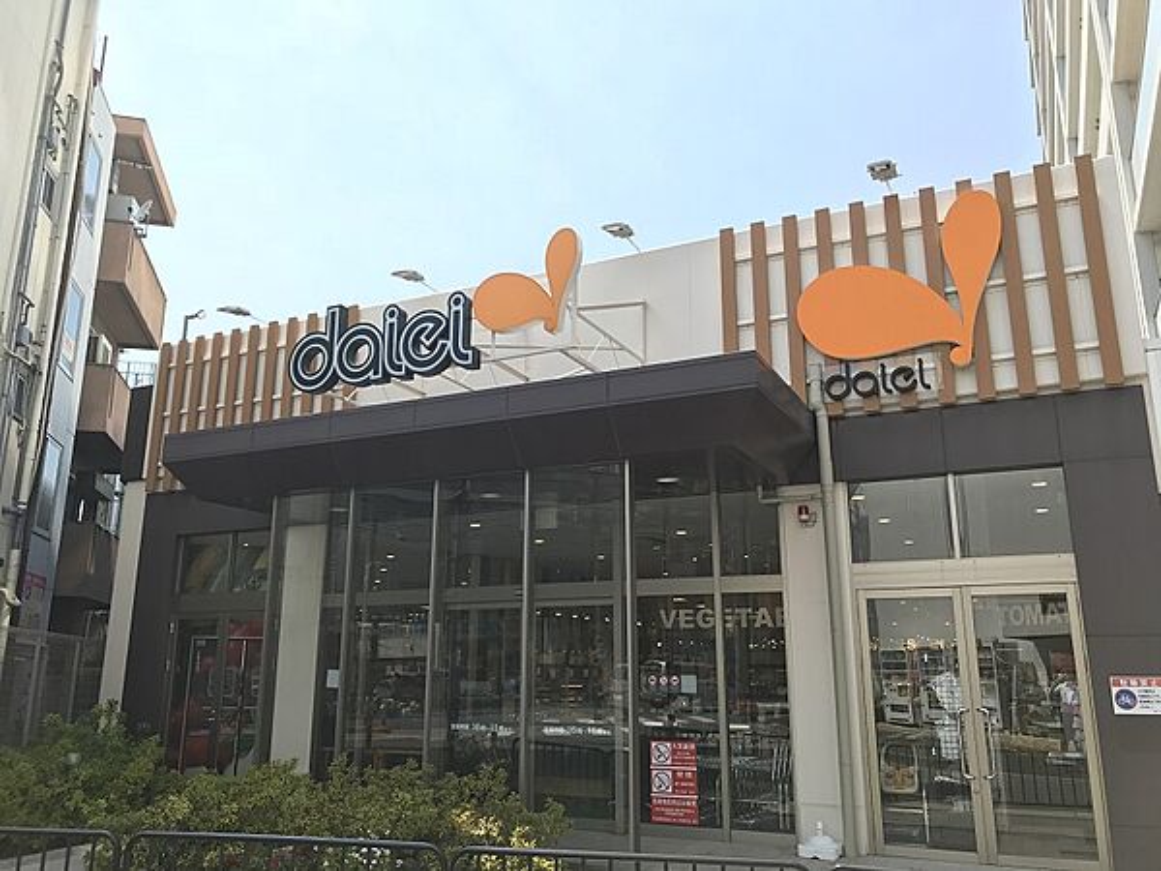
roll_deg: +0.9
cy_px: 436
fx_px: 939
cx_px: 580
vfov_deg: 49.7
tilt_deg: +13.9
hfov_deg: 63.4
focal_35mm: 28
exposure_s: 1/1168
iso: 20
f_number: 1.8
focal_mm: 3.99
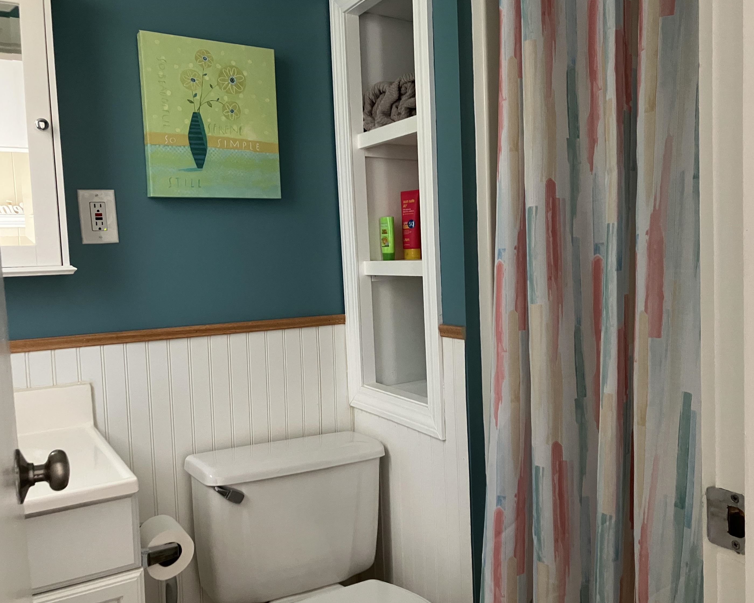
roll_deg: +2.8
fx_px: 669
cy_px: 301
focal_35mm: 30
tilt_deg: -3.1
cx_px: 401
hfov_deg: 58.7
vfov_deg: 48.5
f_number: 1.8
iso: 400
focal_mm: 3.99
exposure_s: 1/35
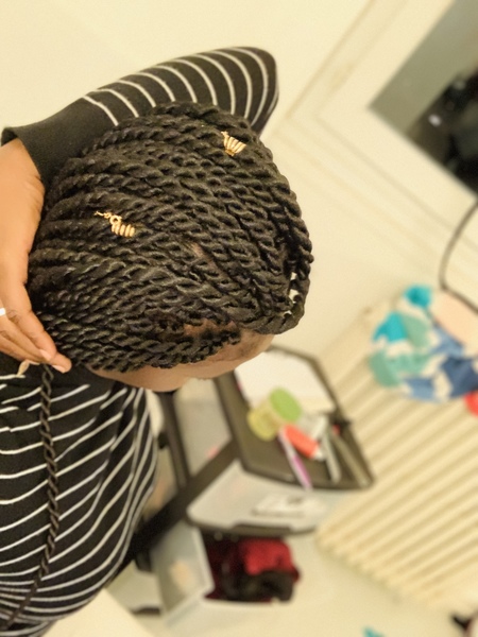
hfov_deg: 44.2
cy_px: 318
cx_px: 239
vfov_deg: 56.8
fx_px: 589
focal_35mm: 32
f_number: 2.2
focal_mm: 2.87
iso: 800
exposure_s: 1/14
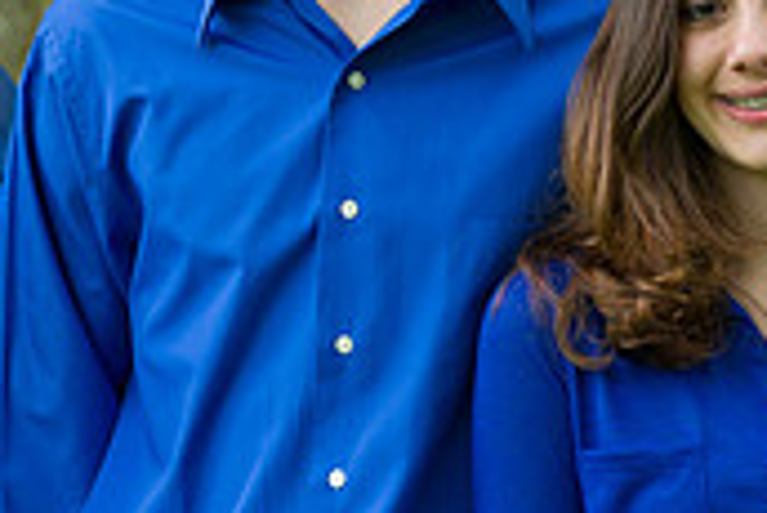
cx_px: 201
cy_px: 245
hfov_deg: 3.5
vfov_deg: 2.3
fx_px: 12559
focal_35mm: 589
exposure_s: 1/100
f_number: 4.5
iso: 320
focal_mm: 175
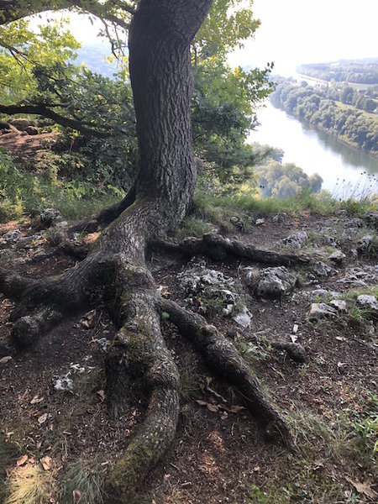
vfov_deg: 63.4
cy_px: 252
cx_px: 189
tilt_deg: -24.6
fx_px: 408
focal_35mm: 28
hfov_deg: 49.7
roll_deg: +1.2
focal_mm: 3.99
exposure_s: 1/120
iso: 25
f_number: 1.8
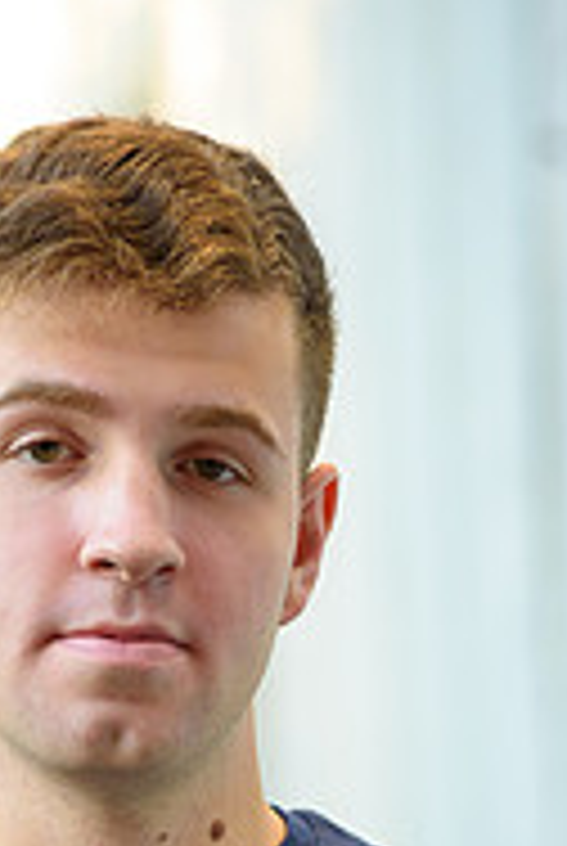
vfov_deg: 10.0
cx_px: 58
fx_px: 4778
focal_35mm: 203
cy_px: 860
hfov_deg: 6.8
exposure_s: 1/400
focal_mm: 85
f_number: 2.8
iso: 640
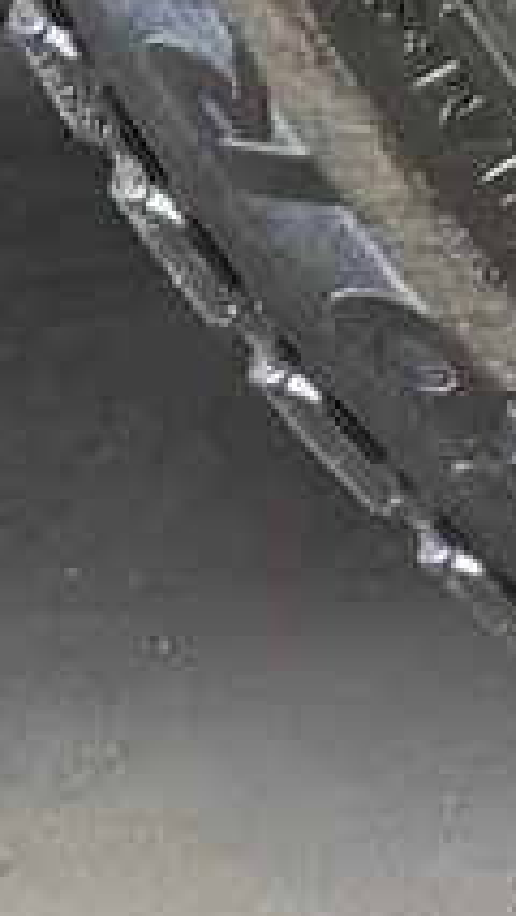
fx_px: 5102
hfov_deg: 5.0
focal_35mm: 210
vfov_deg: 9.4
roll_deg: -0.5
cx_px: 2230
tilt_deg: -12.0
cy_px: -1107
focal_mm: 6.76
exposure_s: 1/81
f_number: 1.78
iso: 200
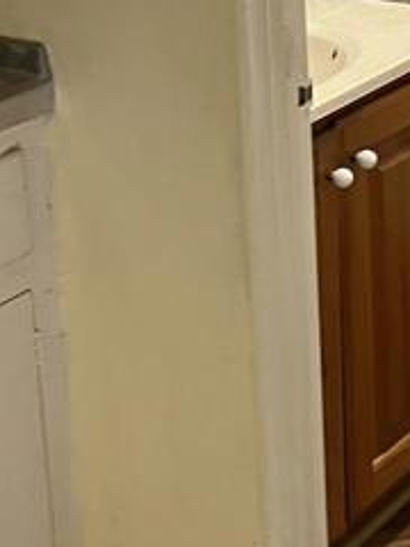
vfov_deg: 17.5
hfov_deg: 13.0
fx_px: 1753
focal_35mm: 111
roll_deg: -0.5
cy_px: 91
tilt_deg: -18.2
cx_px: 508
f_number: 1.5
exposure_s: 1/40
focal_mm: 5.7
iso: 500
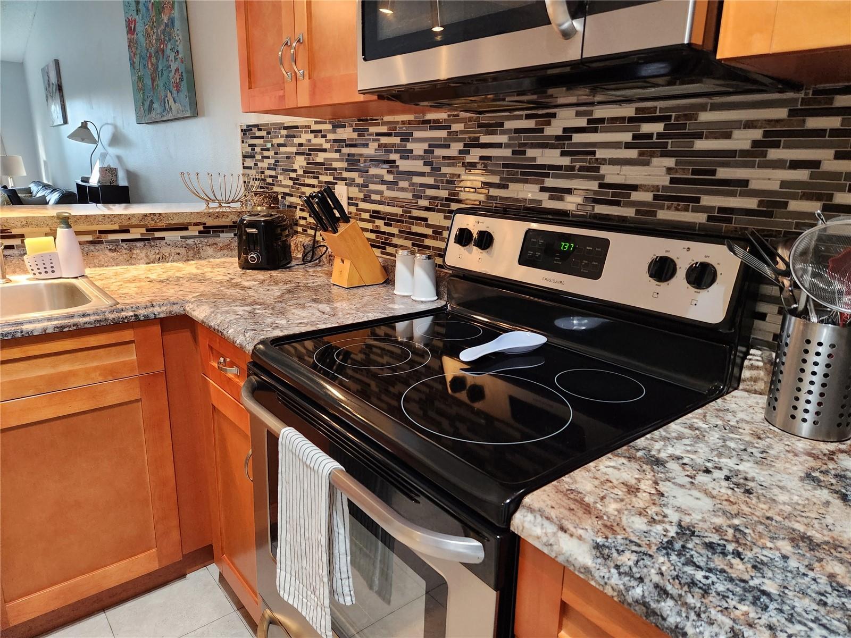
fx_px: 565
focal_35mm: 23
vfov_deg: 58.9
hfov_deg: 73.9
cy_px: 319
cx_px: 426
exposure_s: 1/120
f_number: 1.8
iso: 1000
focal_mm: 5.4
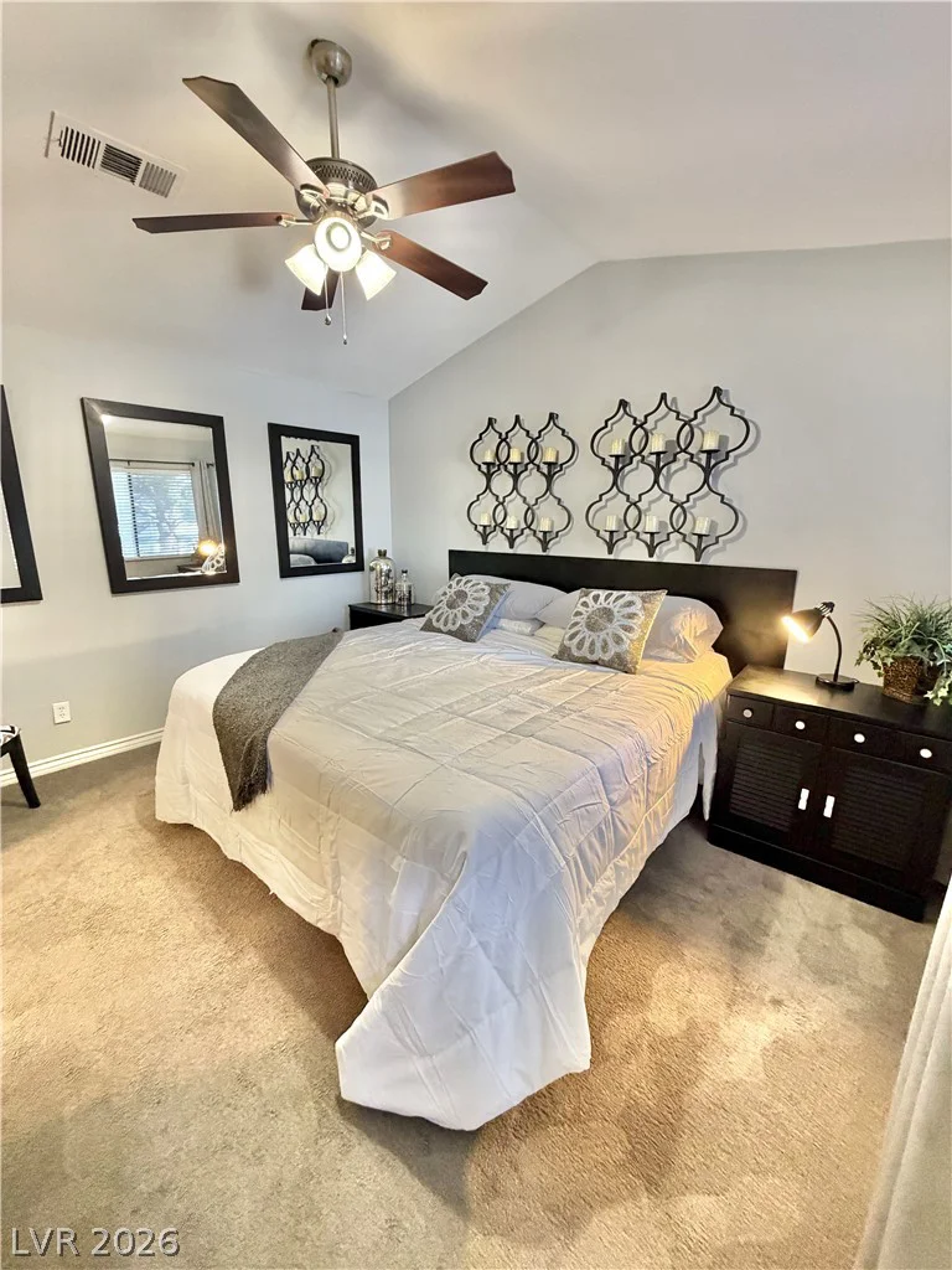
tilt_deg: -12.6
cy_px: 635
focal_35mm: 14
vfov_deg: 102.1
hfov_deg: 85.7
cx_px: 476
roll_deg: -0.3
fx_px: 513
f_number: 2.2
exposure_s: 1/60
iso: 320
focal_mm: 2.22
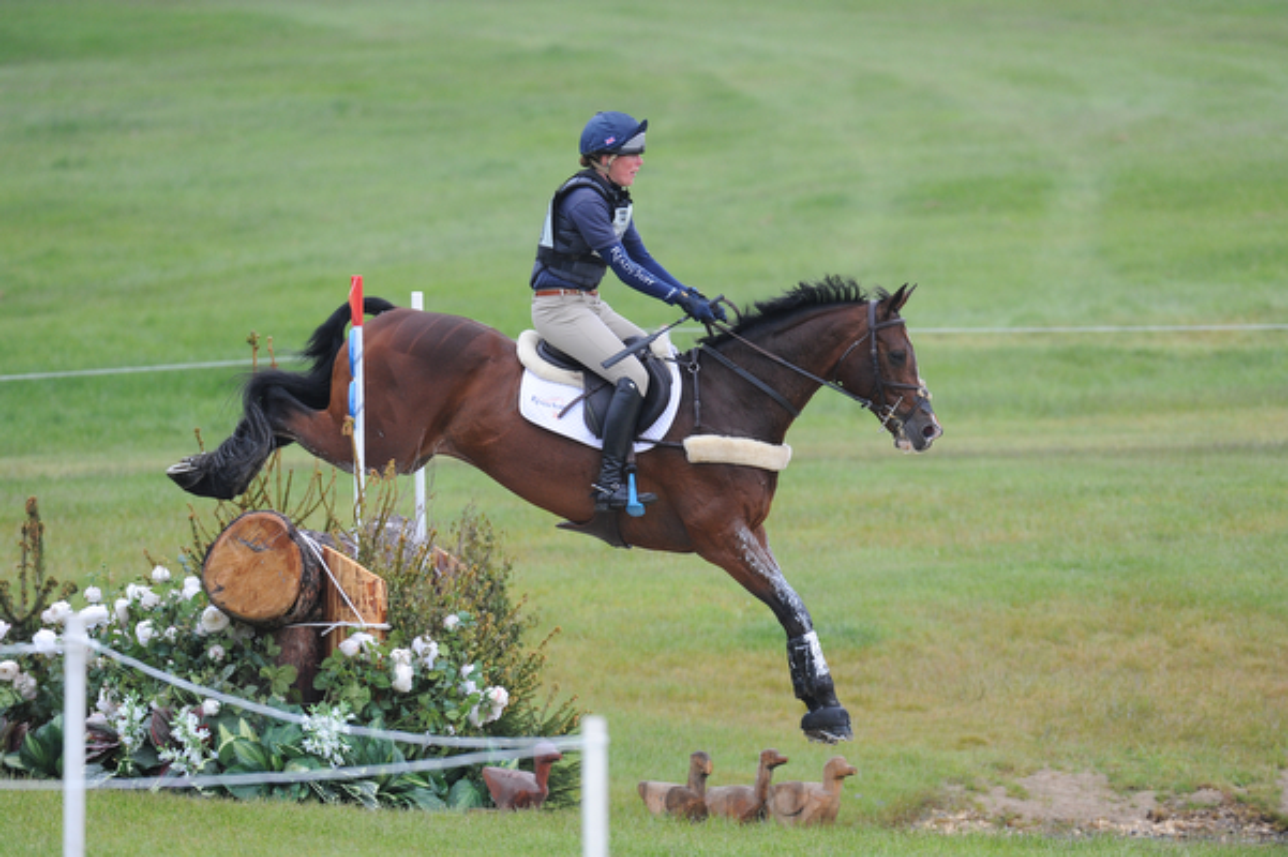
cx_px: 644
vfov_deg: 3.4
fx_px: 14303
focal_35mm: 400
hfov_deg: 5.2
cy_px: 428
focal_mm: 400
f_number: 5.6
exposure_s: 1/1000
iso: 1600
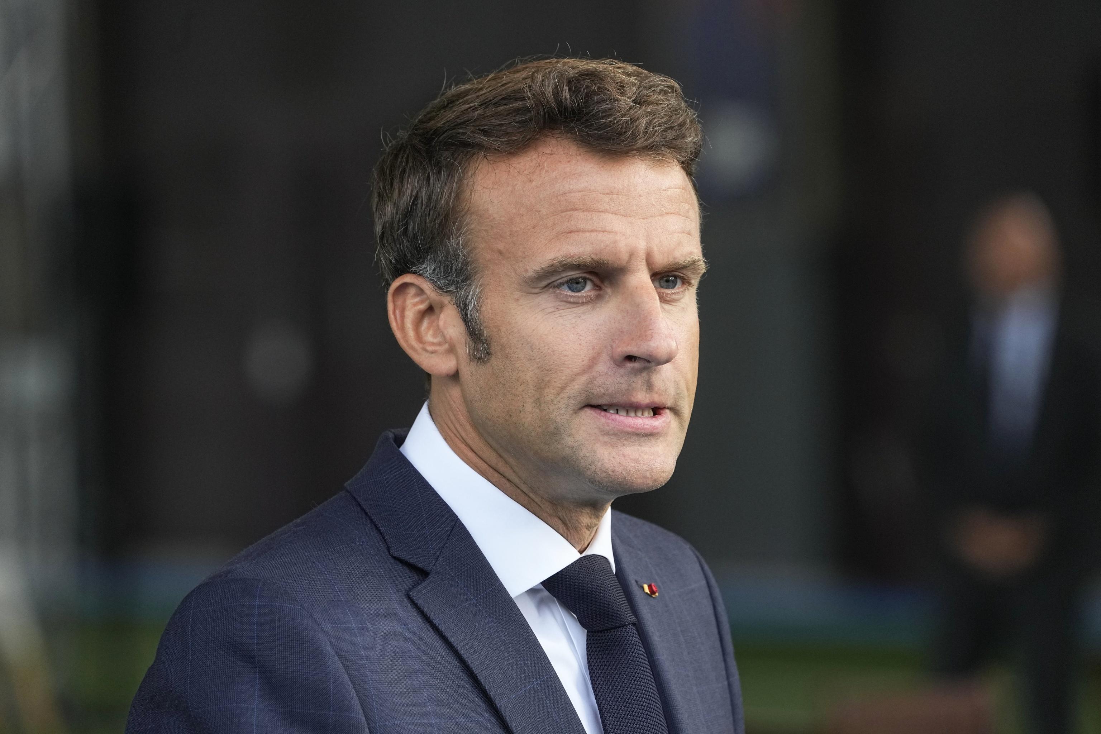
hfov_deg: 5.8
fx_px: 10856
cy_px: 367
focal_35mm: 355
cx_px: 550
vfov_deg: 3.9
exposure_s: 1/500
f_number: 9
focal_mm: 355
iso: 2000
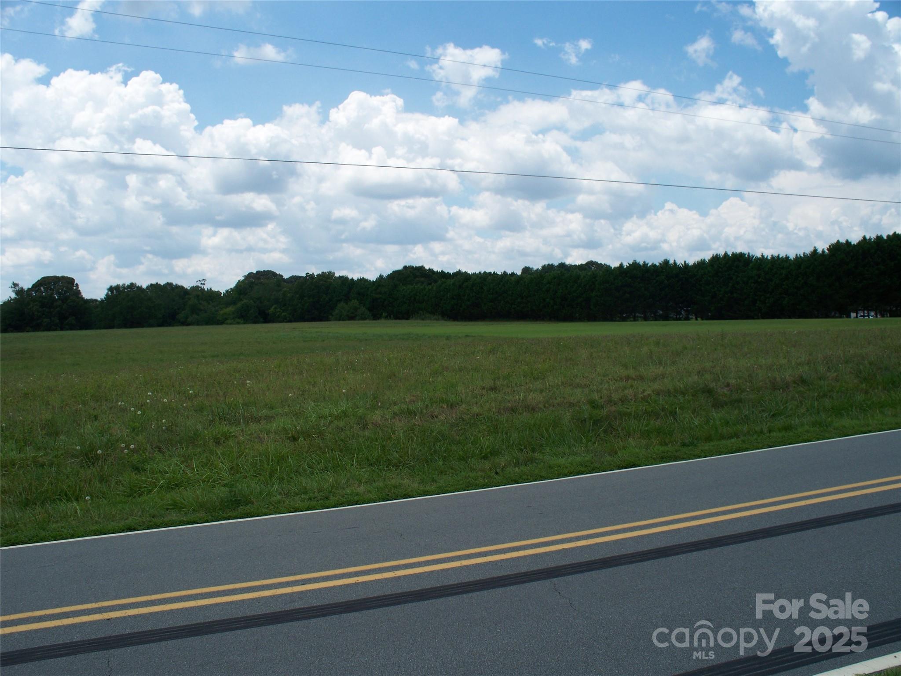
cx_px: 450
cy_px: 338
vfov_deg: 39.7
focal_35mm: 36
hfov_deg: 51.4
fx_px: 937
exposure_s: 1/500
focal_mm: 7.54
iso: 64
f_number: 5
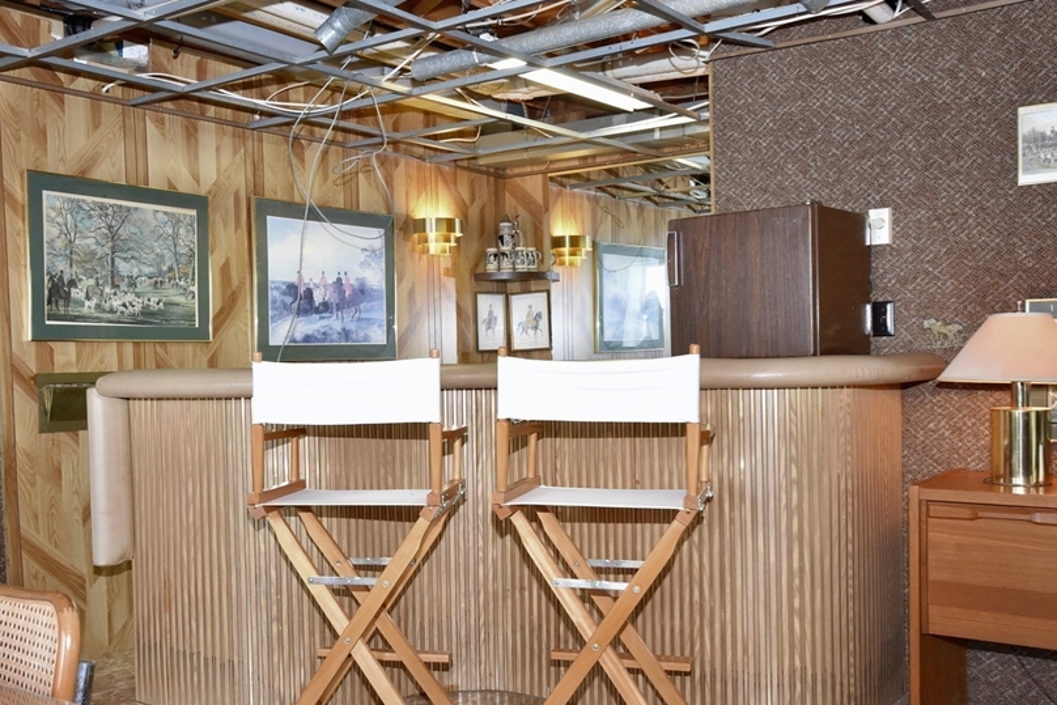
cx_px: 485
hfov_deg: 50.6
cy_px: 388
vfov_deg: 35.0
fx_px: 1116
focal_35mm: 38
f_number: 5.6
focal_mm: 20
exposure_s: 1/60
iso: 1250
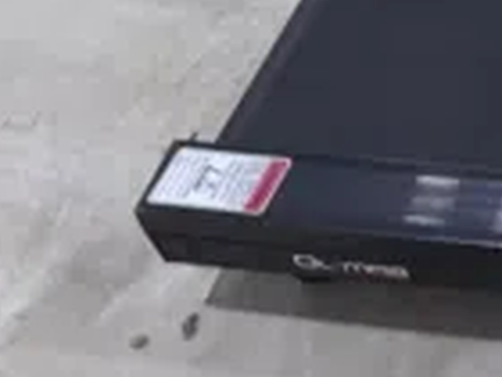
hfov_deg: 13.8
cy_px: -391
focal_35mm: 110
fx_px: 1595
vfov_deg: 11.9
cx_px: 1133
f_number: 1.78
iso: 800
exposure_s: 1/33
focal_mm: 6.76
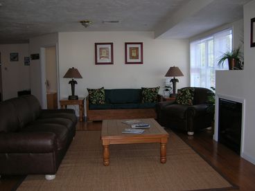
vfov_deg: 41.8
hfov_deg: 54.0
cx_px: 128
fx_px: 250
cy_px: 96
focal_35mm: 34
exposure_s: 1/60.1
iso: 68
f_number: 2.9
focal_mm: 5.7
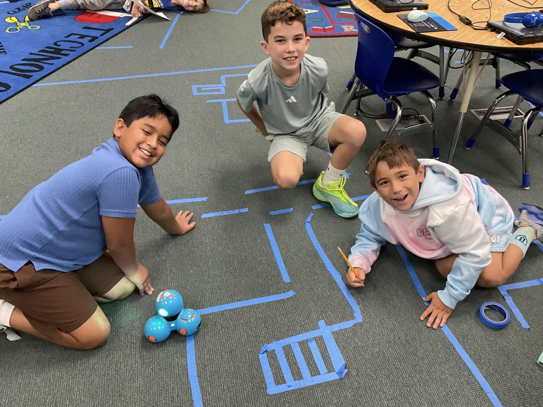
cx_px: 298
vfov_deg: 44.2
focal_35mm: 32
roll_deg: -1.4
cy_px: 204
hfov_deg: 56.7
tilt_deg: -39.3
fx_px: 502
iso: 200
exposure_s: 1/60
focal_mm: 3
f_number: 1.8
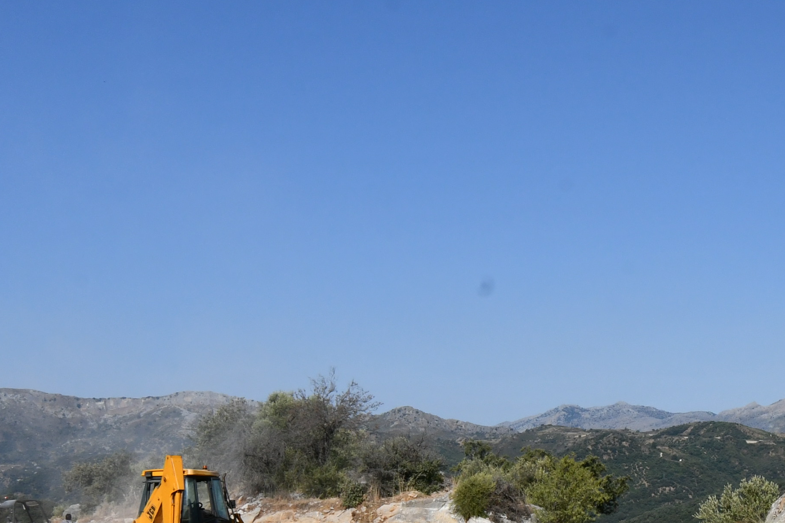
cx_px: 673
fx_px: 1395
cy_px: 444
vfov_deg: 20.9
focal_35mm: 64
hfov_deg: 30.3
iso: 500
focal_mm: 19
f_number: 16
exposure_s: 1/1000
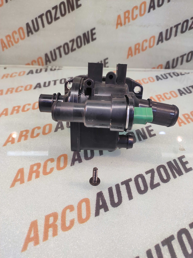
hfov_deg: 74.7
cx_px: 96
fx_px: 127
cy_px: 129
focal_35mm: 17
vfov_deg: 91.1
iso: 189
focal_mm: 4.74
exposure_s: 1/33
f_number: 1.79
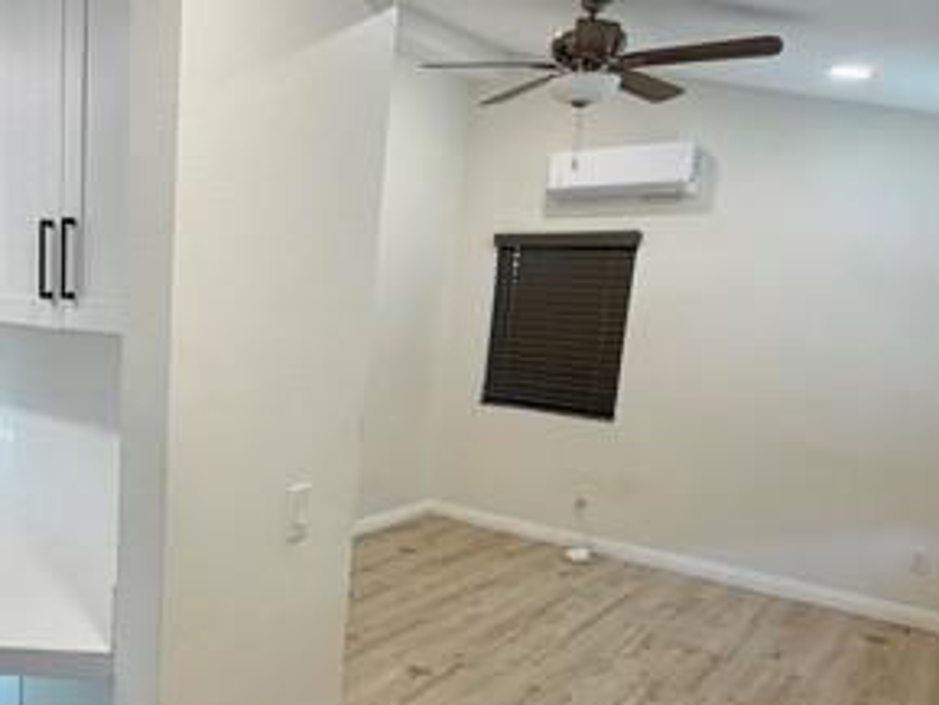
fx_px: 841
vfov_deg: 45.1
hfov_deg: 53.4
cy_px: 442
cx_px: 156
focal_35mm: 31
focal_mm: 2.22
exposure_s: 1/120
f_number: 2.2
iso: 160
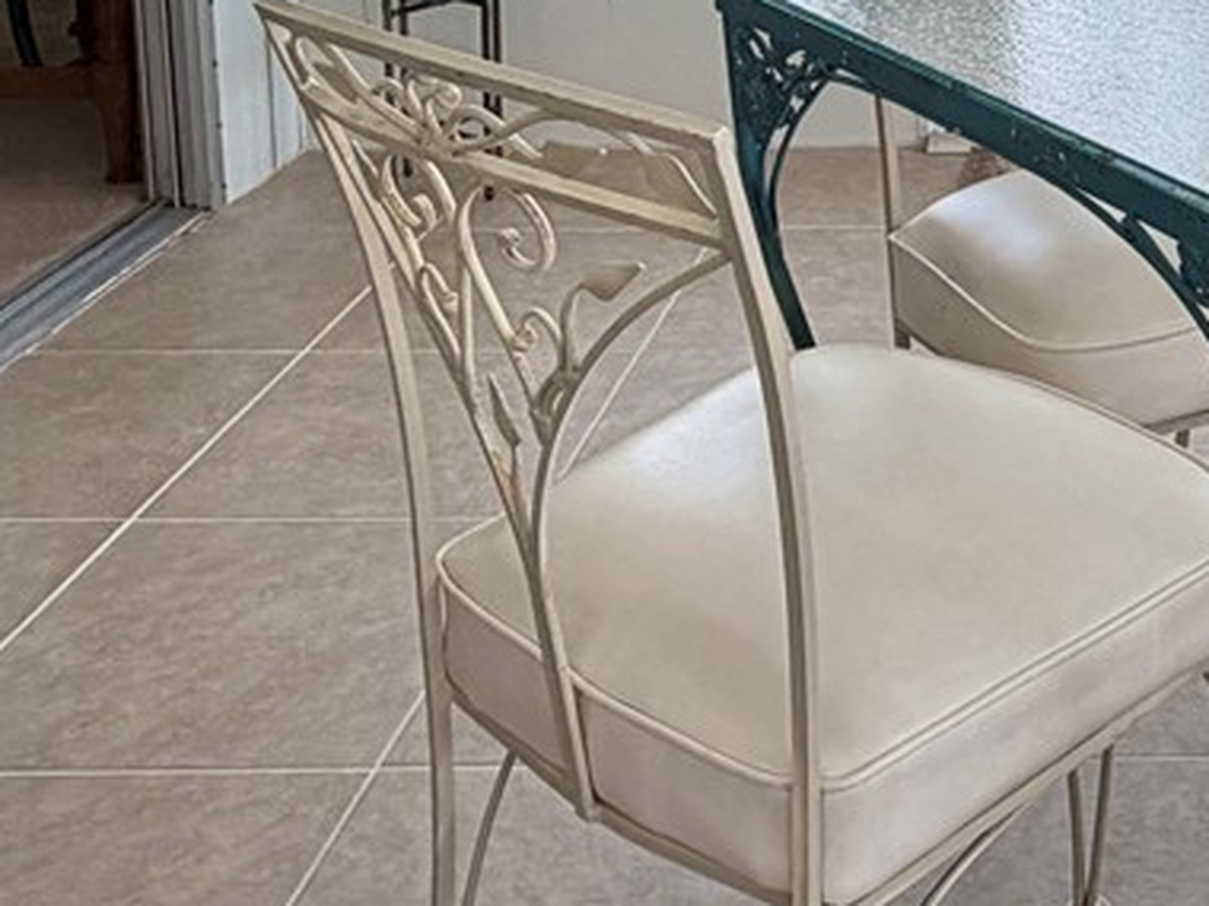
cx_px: 1215
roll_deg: +1.1
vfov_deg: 22.2
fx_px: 2061
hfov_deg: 30.4
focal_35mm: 59
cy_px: -277
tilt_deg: -6.4
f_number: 2.2
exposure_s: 1/374
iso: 50
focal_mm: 2.22
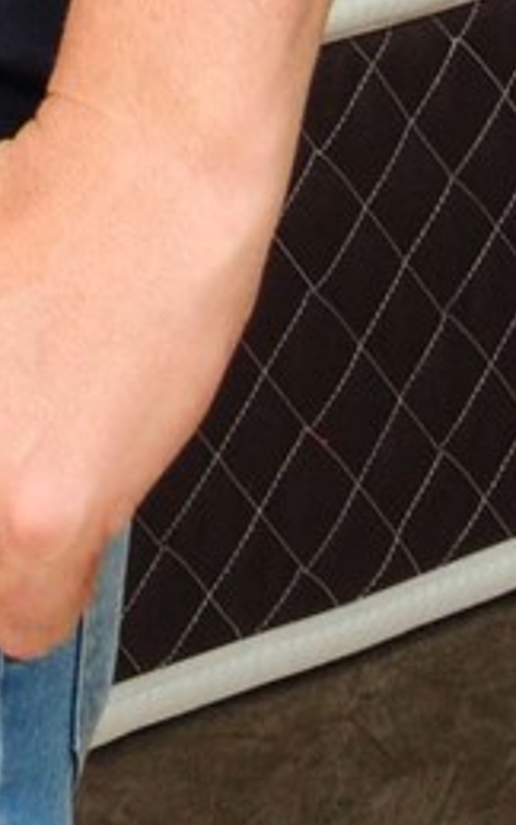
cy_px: -1696
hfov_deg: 3.5
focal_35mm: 362
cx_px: -1265
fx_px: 8141
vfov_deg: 5.4
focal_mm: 34
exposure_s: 1/60
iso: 400
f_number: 5.6
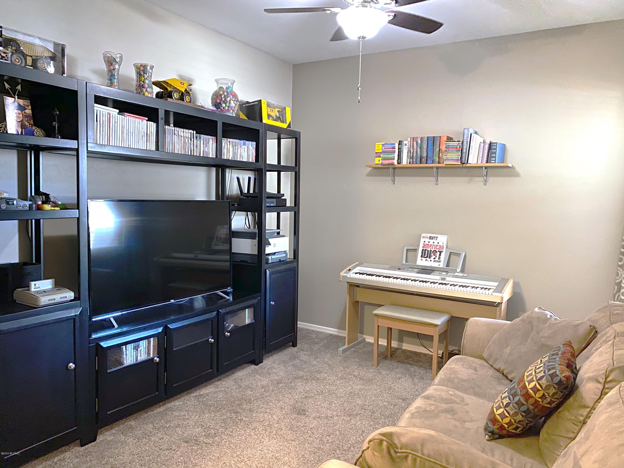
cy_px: 234
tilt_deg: -4.5
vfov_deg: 53.1
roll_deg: -1.1
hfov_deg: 67.3
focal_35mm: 26
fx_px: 469
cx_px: 312
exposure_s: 1/30
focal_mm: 4.25
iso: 640
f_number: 1.8
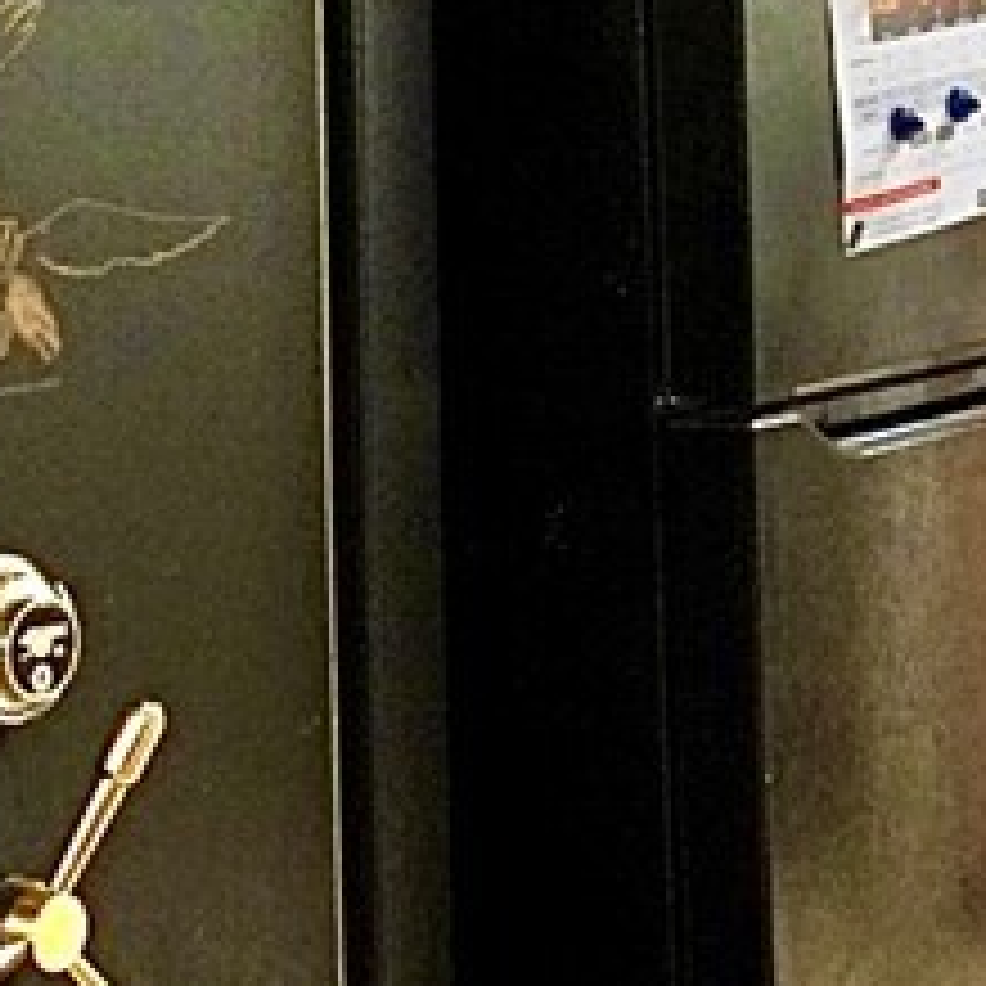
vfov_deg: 17.1
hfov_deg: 16.9
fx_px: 3255
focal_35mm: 101
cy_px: 162
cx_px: 932
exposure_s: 1/160
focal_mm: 16
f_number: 3.5
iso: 4000
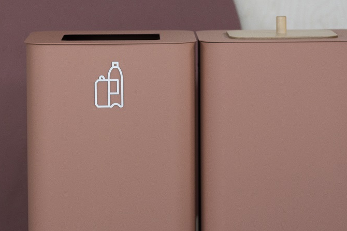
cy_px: 142
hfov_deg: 10.1
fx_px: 1956
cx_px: 93
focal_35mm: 203
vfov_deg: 6.8
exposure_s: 1/200
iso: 320
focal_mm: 85
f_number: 2.5
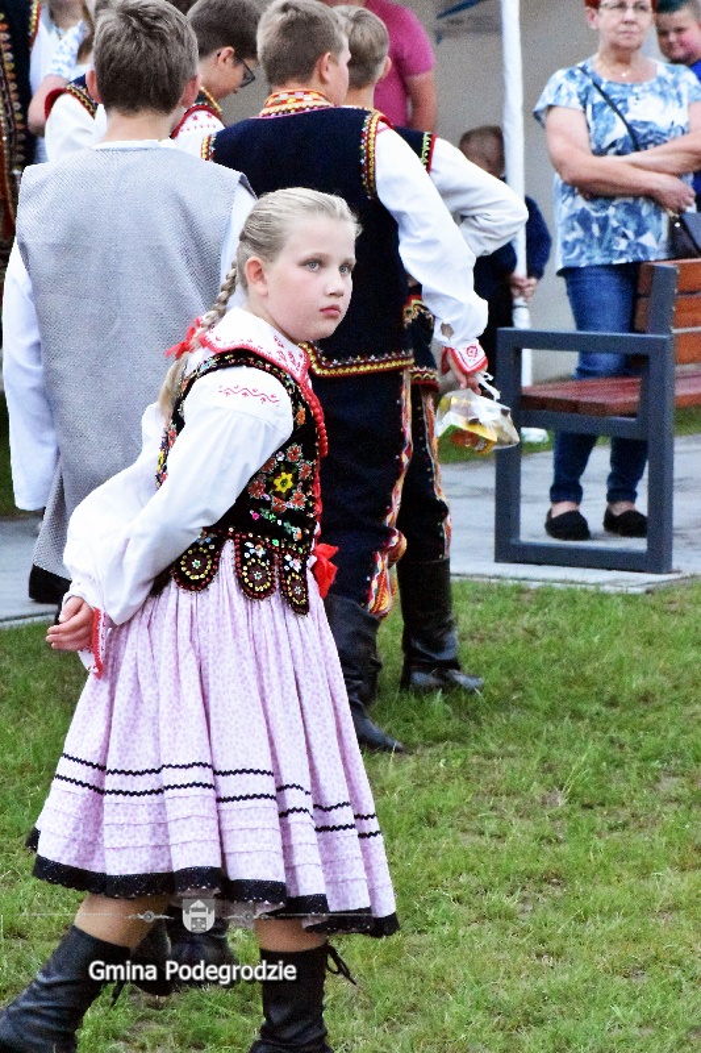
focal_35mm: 202
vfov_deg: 10.2
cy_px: 526
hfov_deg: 6.8
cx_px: 350
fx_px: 5917
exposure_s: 1/1600
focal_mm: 135
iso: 25600
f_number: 10
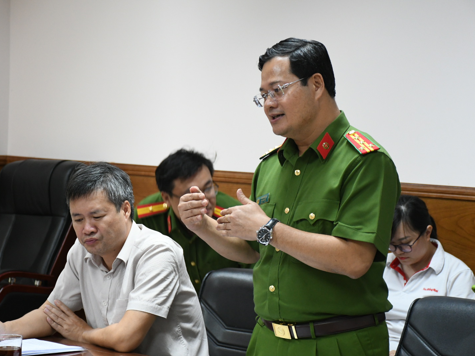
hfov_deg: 19.4
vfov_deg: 14.7
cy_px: 178
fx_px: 1386
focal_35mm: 101
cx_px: 227
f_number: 5.6
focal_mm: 62
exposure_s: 1/100
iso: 2500
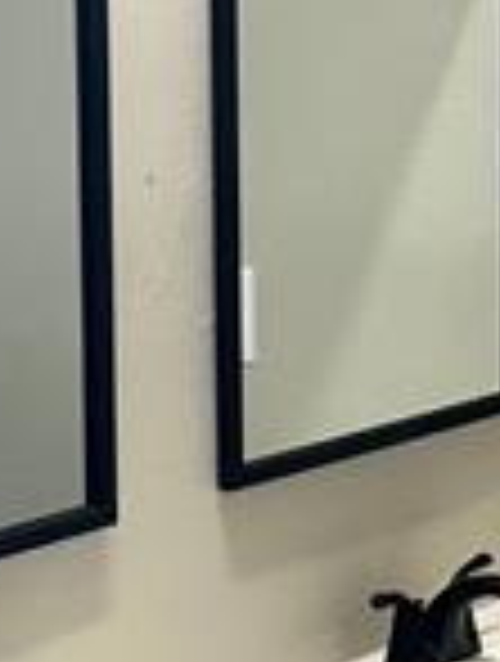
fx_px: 2397
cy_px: 347
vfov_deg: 15.7
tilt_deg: -6.7
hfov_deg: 11.9
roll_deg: +1.0
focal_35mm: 125
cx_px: 144
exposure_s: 1/160
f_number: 1.78
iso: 100
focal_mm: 6.86
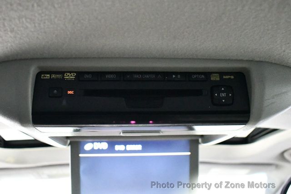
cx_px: 146
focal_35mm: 36
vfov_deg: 36.9
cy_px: 97
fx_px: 291
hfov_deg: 53.1
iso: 12800
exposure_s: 1/30
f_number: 3.5
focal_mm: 18
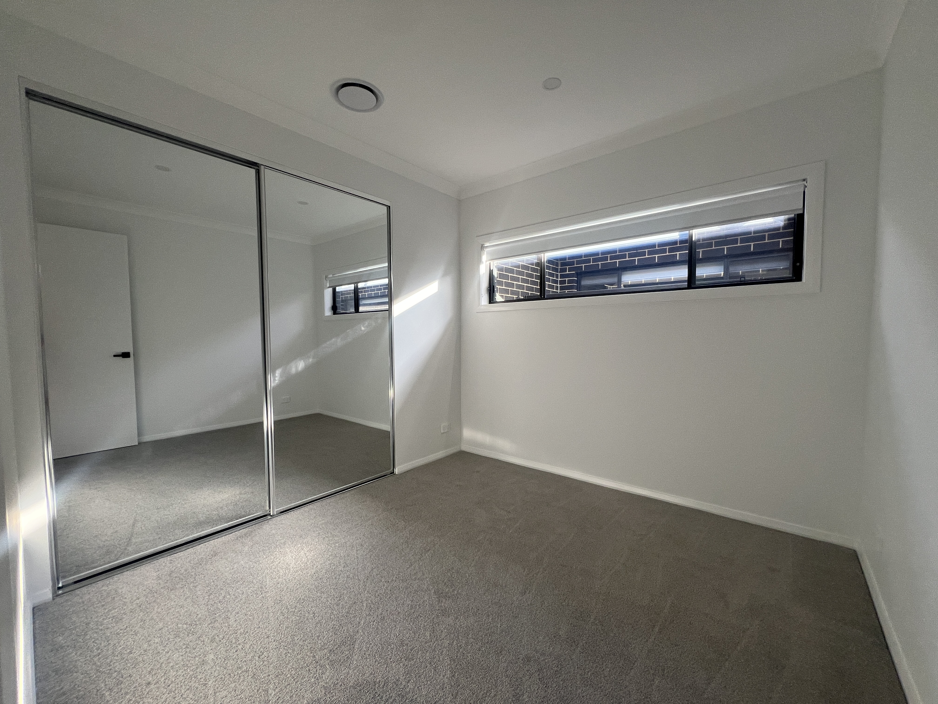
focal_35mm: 13
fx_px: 352
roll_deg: +0.2
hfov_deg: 106.2
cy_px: 352
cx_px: 469
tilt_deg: -3.3
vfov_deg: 89.9
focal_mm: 1.57
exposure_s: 1/99
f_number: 1.8
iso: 80
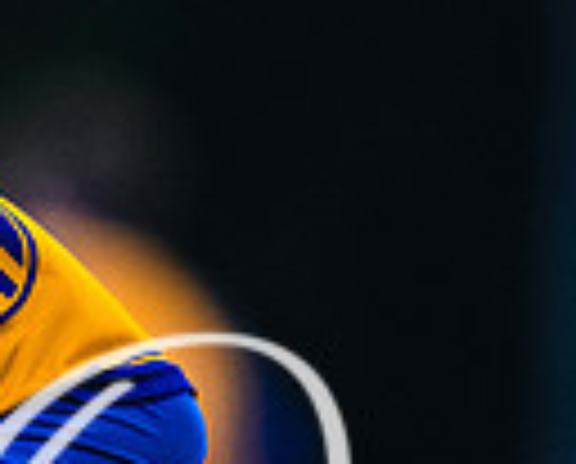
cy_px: 371
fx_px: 33301
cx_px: -551
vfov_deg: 0.8
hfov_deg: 1.0
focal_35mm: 1949
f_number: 2.8
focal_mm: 400
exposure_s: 1/500
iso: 3200
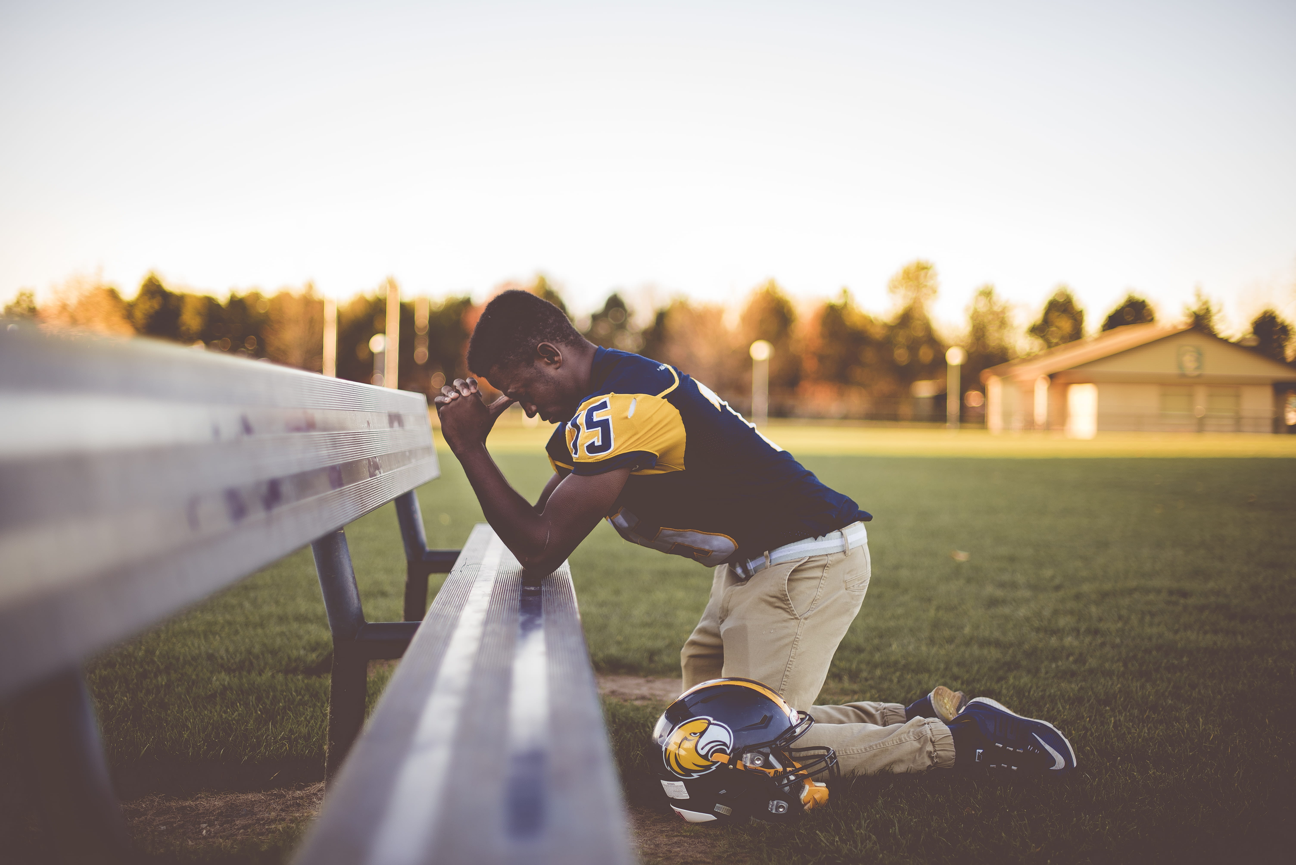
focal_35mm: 50
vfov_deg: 27.0
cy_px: 432
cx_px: 648
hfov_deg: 39.6
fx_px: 1801
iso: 50
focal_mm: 50
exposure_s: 1/400
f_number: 1.4
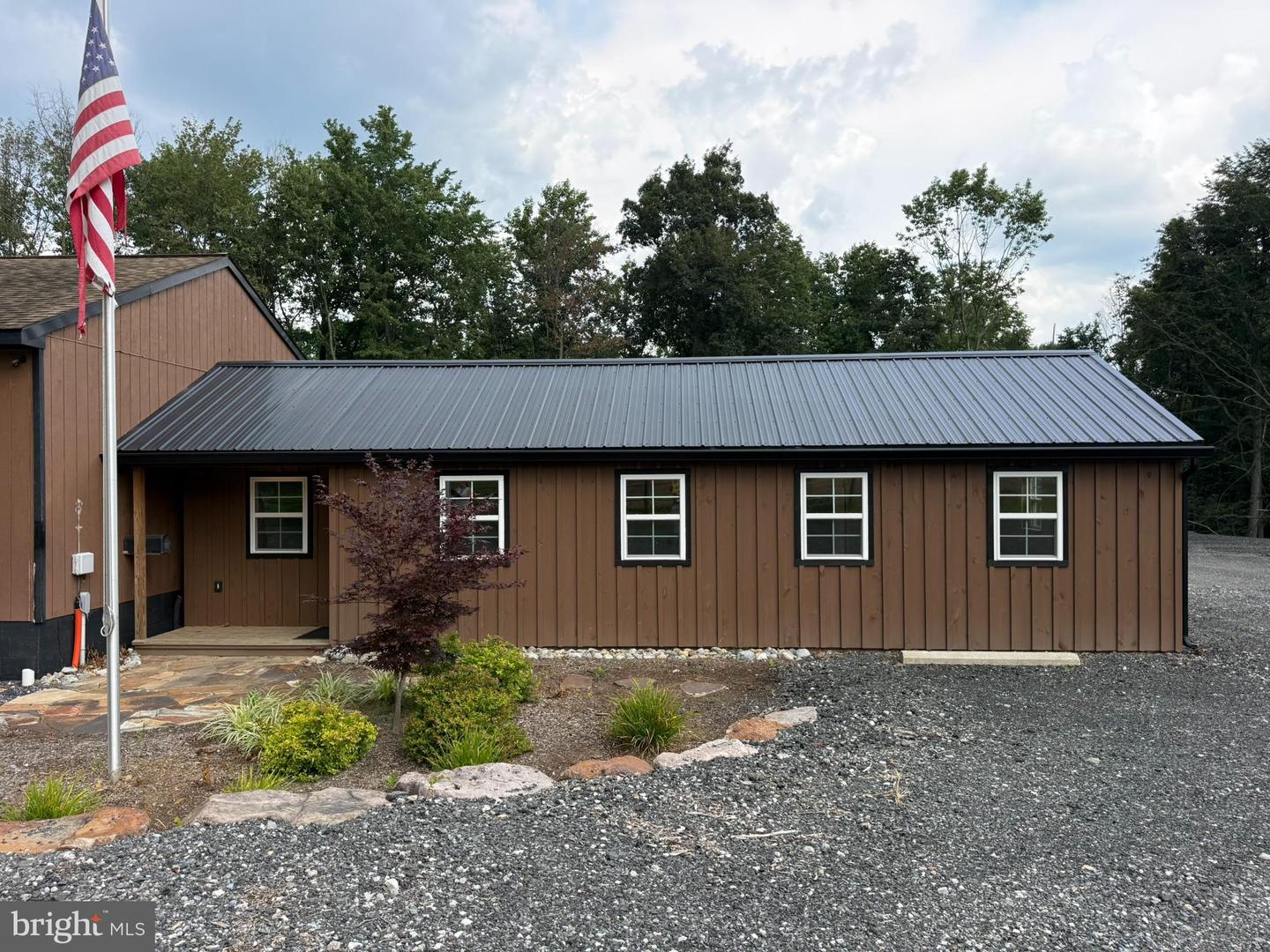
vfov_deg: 56.8
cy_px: 476
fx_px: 881
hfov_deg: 71.6
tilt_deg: +0.4
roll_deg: +0.0
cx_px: 635
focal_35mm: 24
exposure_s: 1/1727
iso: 100
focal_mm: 6.76
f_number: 1.78
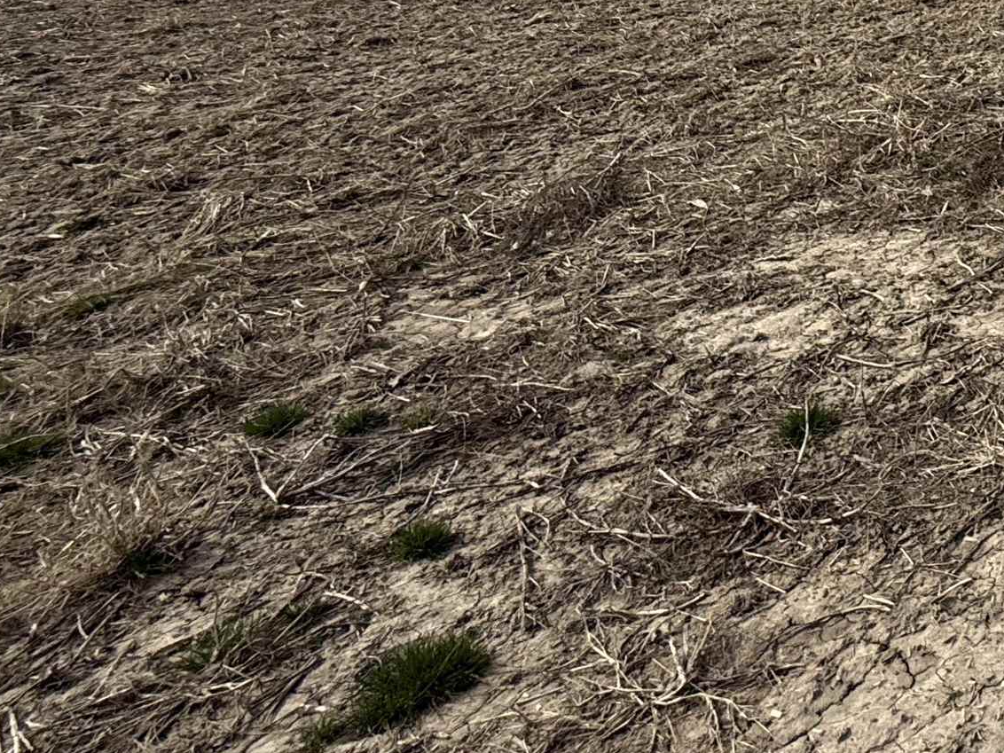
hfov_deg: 34.4
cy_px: -161
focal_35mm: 38
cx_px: 1310
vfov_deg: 31.4
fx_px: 1102
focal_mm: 2.22
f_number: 2.2
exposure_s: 1/3663
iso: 50
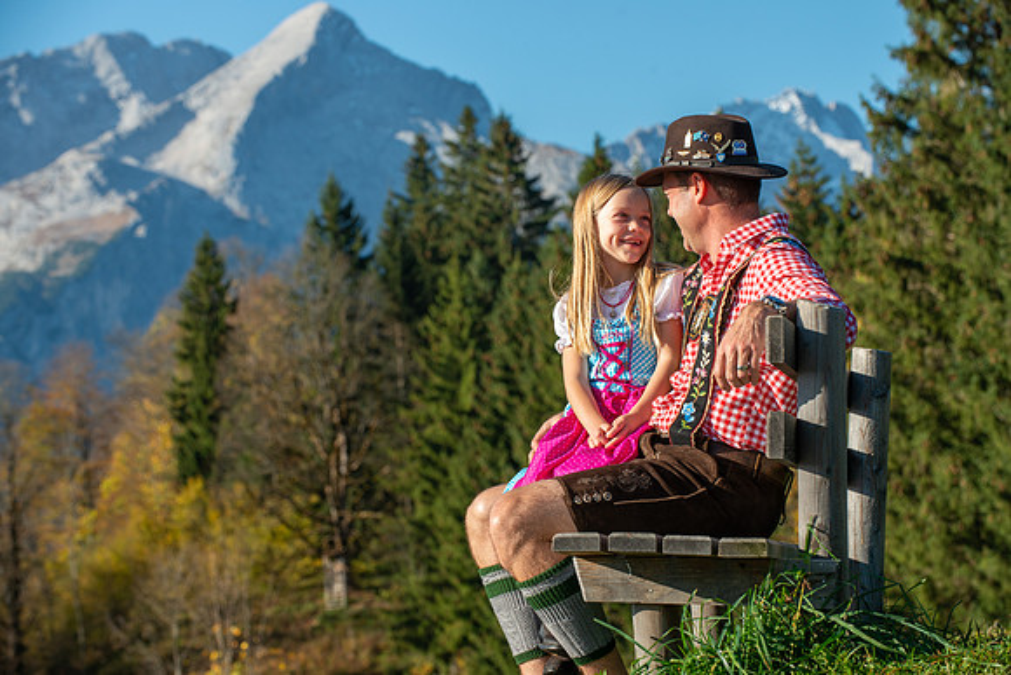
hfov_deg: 16.4
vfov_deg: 11.0
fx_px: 3511
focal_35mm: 125
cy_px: 338
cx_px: 506
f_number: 9
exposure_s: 1/320
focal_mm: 125
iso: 100
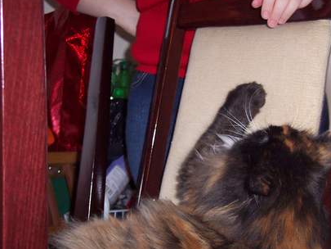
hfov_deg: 32.1
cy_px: 174
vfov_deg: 24.3
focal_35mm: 60
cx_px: 189
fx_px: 574
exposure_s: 1/30
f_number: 2.8
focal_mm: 8
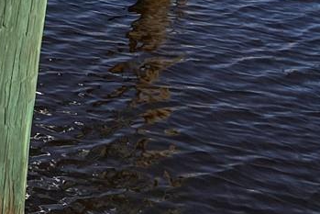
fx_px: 1103
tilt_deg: -8.7
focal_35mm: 124
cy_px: -159
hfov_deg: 14.7
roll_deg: -0.6
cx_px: -230
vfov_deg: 10.5
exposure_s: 1/4831
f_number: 1.5
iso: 50
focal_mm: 5.7
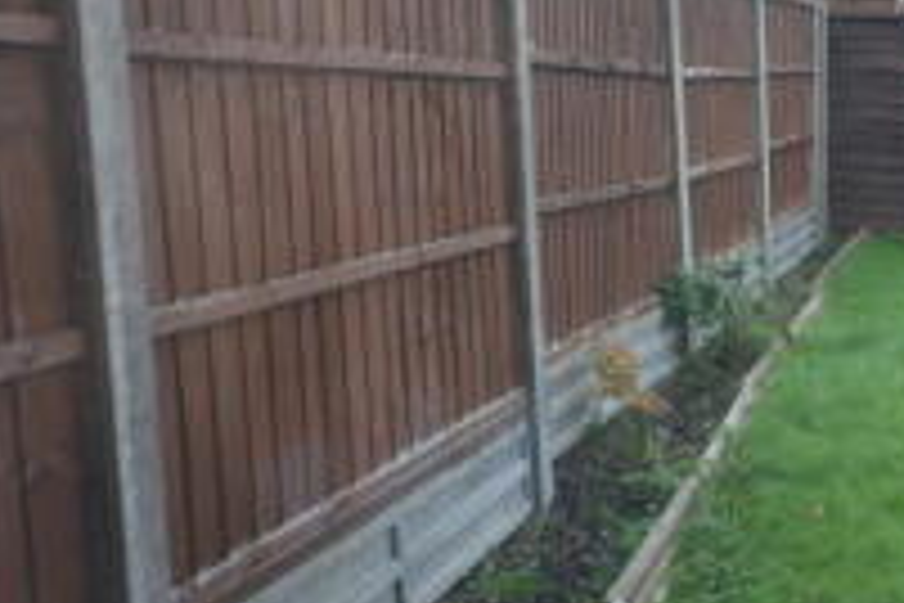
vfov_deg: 25.4
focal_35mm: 53
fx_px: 1335
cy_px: 272
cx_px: 958
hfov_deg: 33.3
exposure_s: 1/125
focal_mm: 15
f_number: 5.6
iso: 400
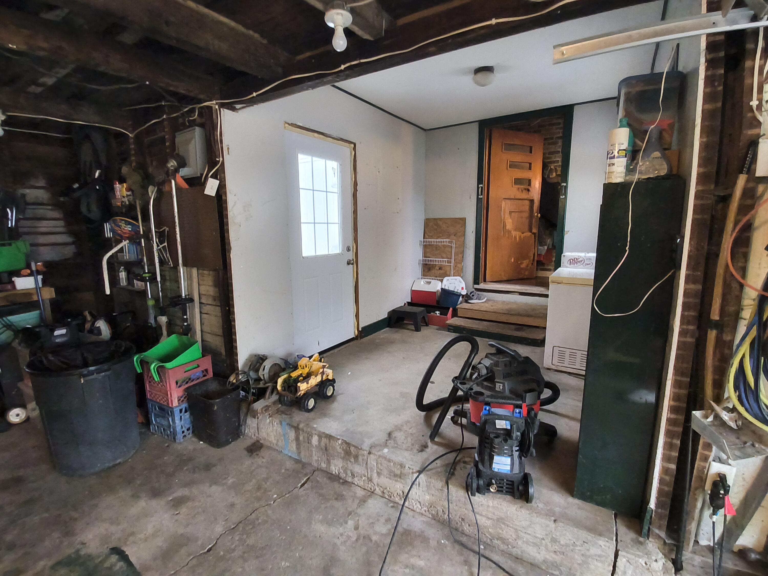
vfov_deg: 78.1
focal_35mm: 16
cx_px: 384
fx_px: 355
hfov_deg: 94.5
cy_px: 288
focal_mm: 1.46
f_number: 2.2
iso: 640
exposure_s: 1/25
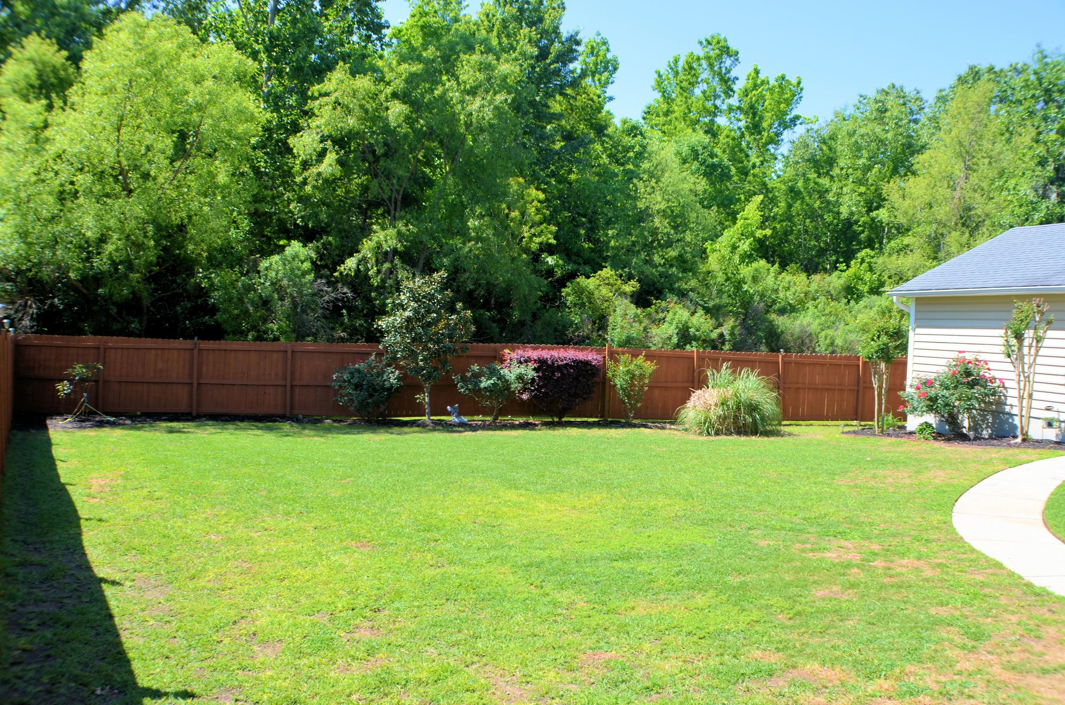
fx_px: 1033
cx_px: 531
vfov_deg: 37.7
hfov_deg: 54.5
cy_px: 360
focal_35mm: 35
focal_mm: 22
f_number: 8
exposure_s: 1/250
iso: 200
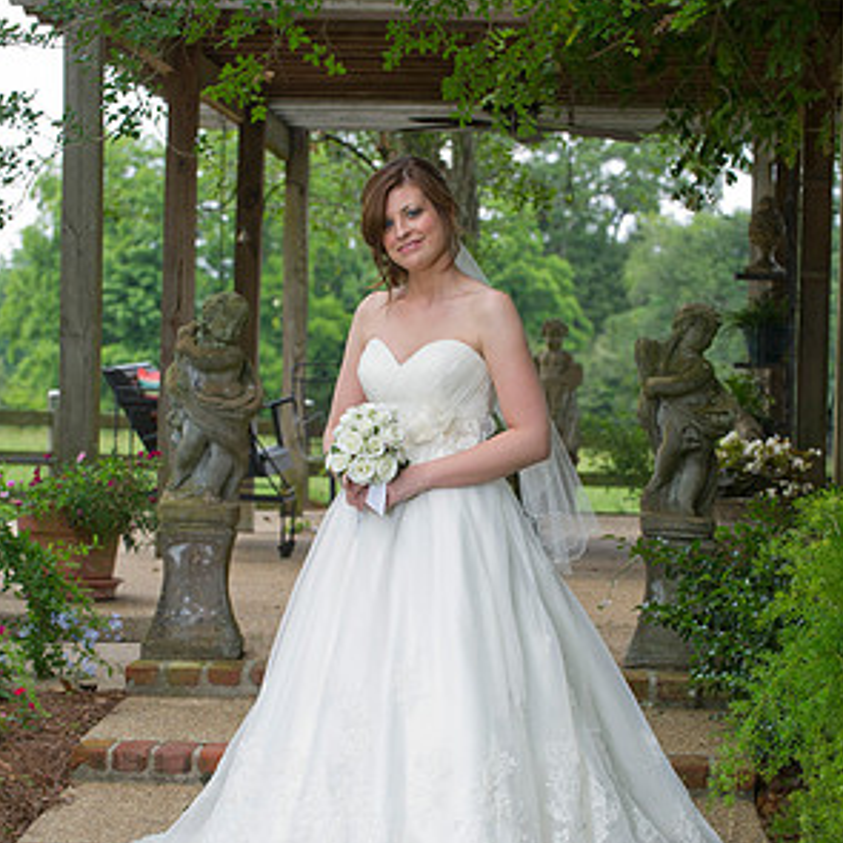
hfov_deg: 13.7
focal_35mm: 127
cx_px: 424
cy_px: 526
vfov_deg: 13.7
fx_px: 3499
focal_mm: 98
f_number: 5.6
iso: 500
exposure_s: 1/200
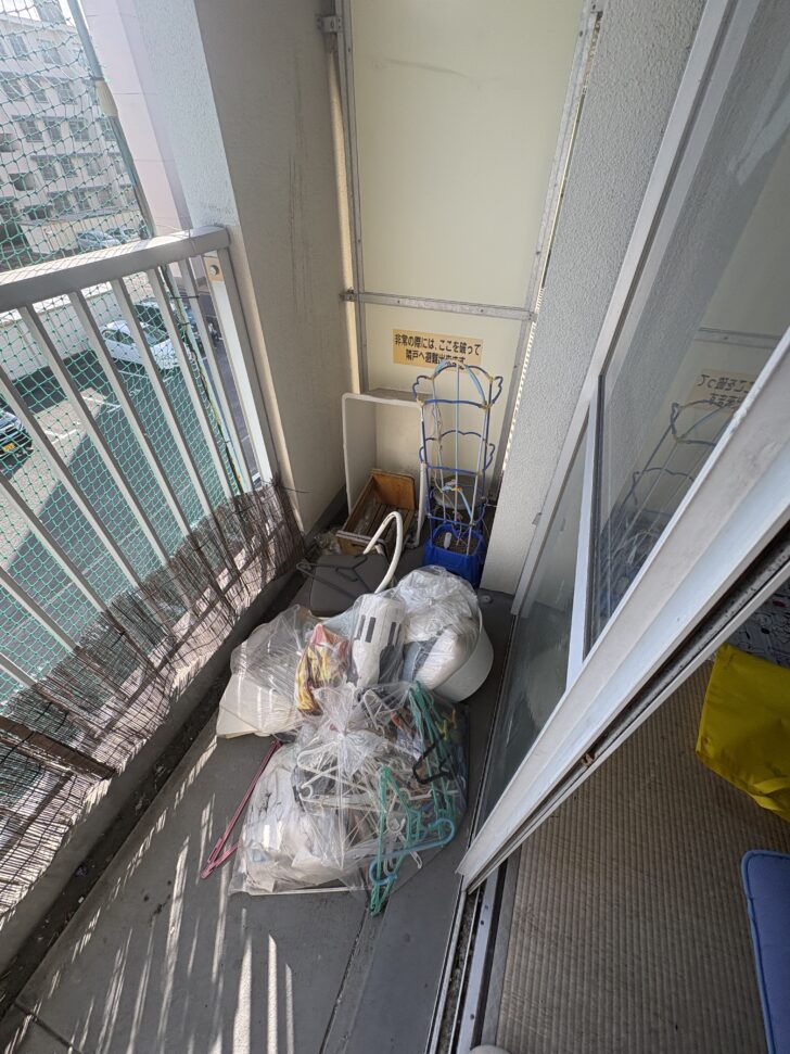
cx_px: 395
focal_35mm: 14
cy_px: 527
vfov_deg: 102.1
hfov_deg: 85.7
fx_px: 426
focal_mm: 2.22
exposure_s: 1/250
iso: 50
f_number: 2.2
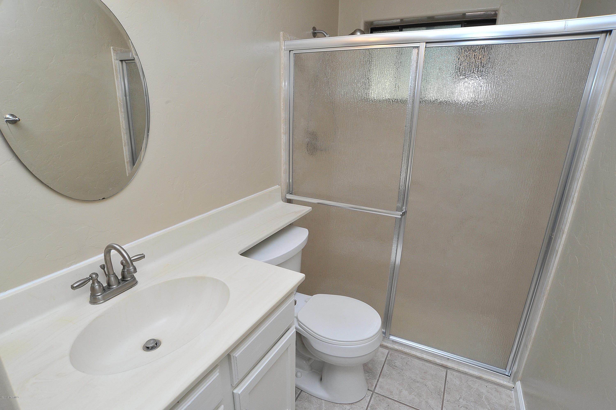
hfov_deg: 90.0
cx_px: 308
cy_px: 205
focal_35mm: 18
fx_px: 308
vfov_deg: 67.3
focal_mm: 18
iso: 1000
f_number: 13
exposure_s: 1/60
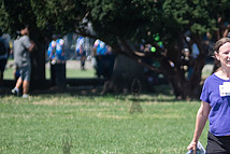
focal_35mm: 668
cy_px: 147
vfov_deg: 2.1
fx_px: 4271
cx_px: 274
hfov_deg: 3.1
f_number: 4
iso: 200
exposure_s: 1/1600
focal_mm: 200
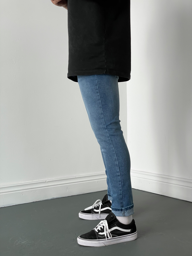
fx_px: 385
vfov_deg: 36.8
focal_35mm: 52
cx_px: 96
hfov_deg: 28.0
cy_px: 128
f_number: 2
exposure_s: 1/120
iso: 80
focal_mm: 6
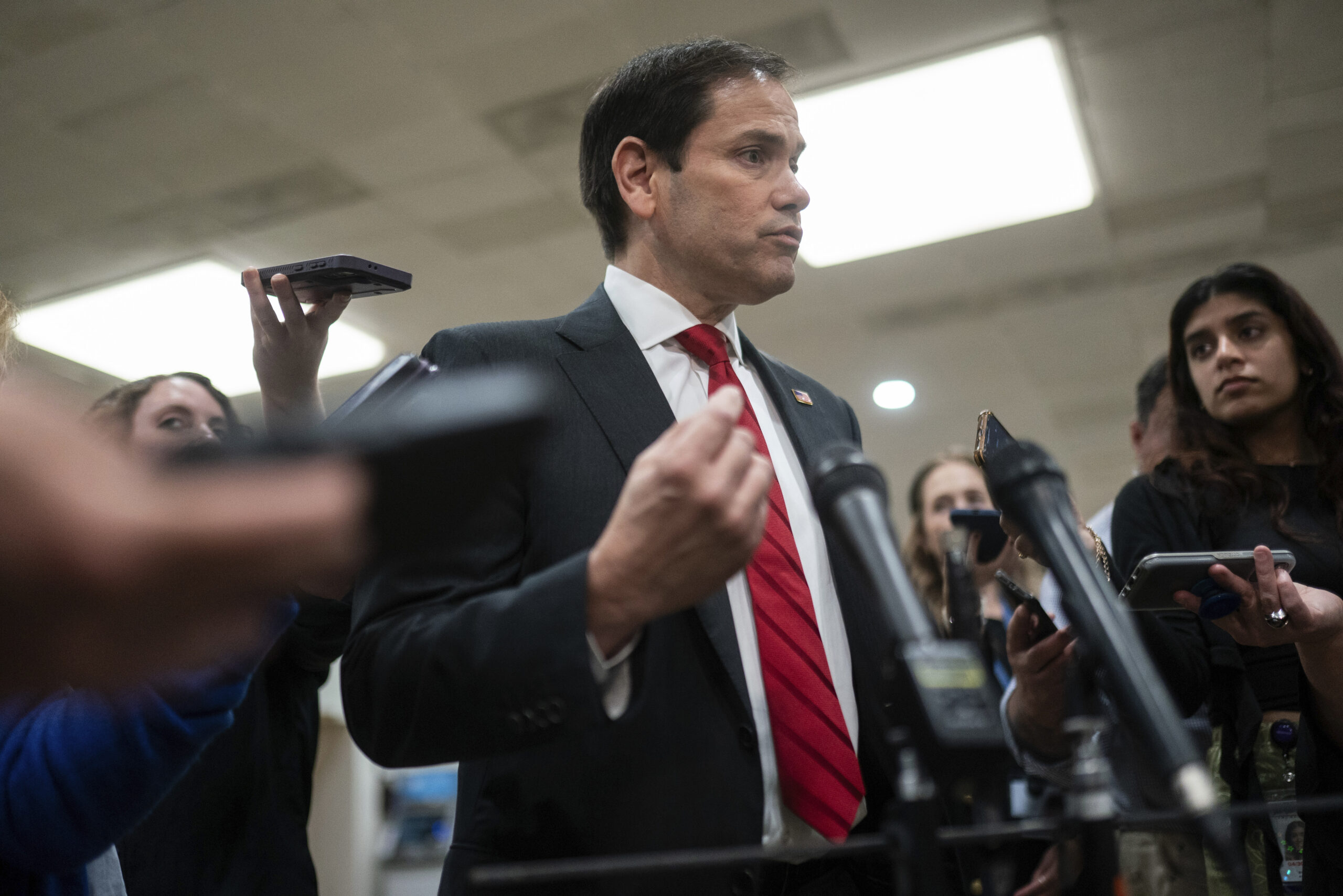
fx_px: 1306
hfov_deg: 54.4
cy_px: 448
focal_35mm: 35
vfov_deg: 37.9
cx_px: 672
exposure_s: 1/800
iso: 2500
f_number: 1.4
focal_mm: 35
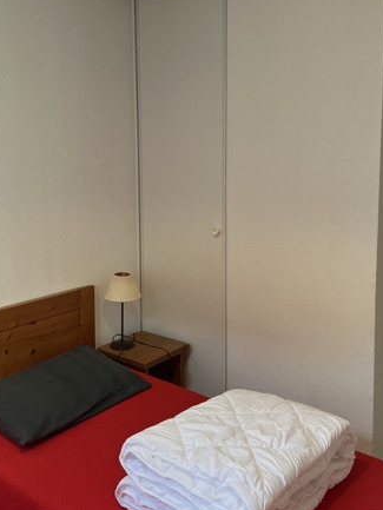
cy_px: 208
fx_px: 531
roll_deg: +1.0
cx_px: 181
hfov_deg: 39.7
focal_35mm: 36
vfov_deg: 51.1
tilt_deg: -5.1
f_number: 1.6
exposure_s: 1/100
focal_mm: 5.1
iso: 64
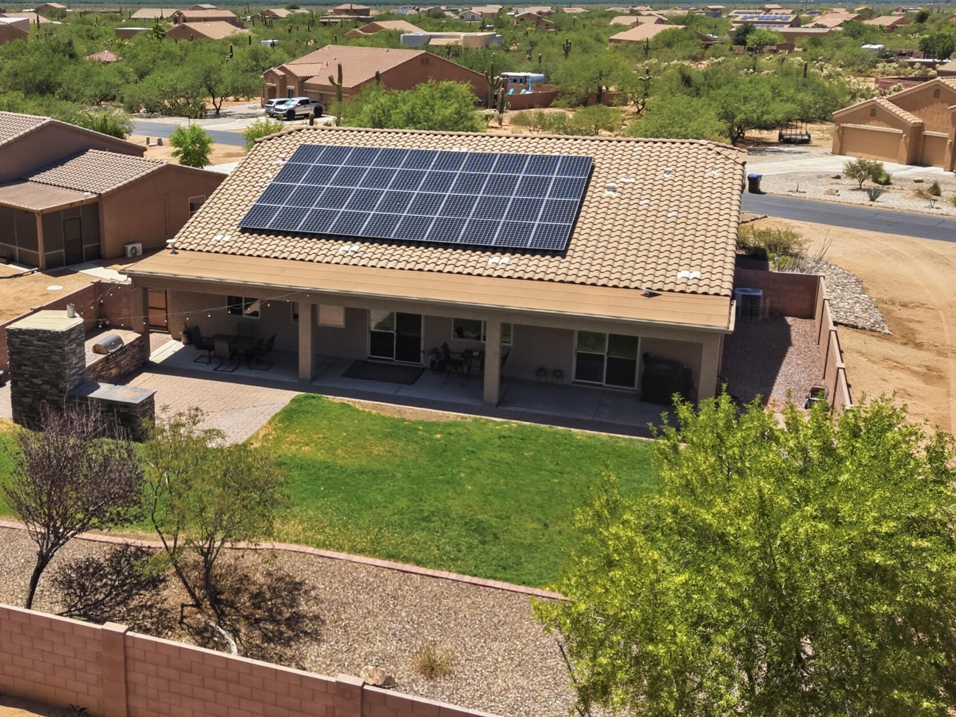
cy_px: 303
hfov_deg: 43.2
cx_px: 314
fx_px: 1188
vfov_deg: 33.5
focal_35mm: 43
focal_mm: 8.7
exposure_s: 1/5000
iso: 200
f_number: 1.8
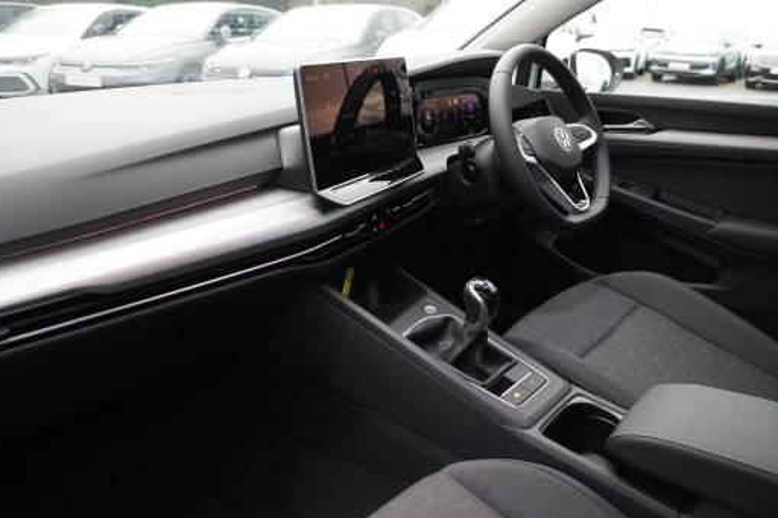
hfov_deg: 61.9
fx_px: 648
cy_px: 226
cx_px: 403
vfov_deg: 43.5
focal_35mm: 30
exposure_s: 1/160
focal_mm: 16
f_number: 3.5
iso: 5000
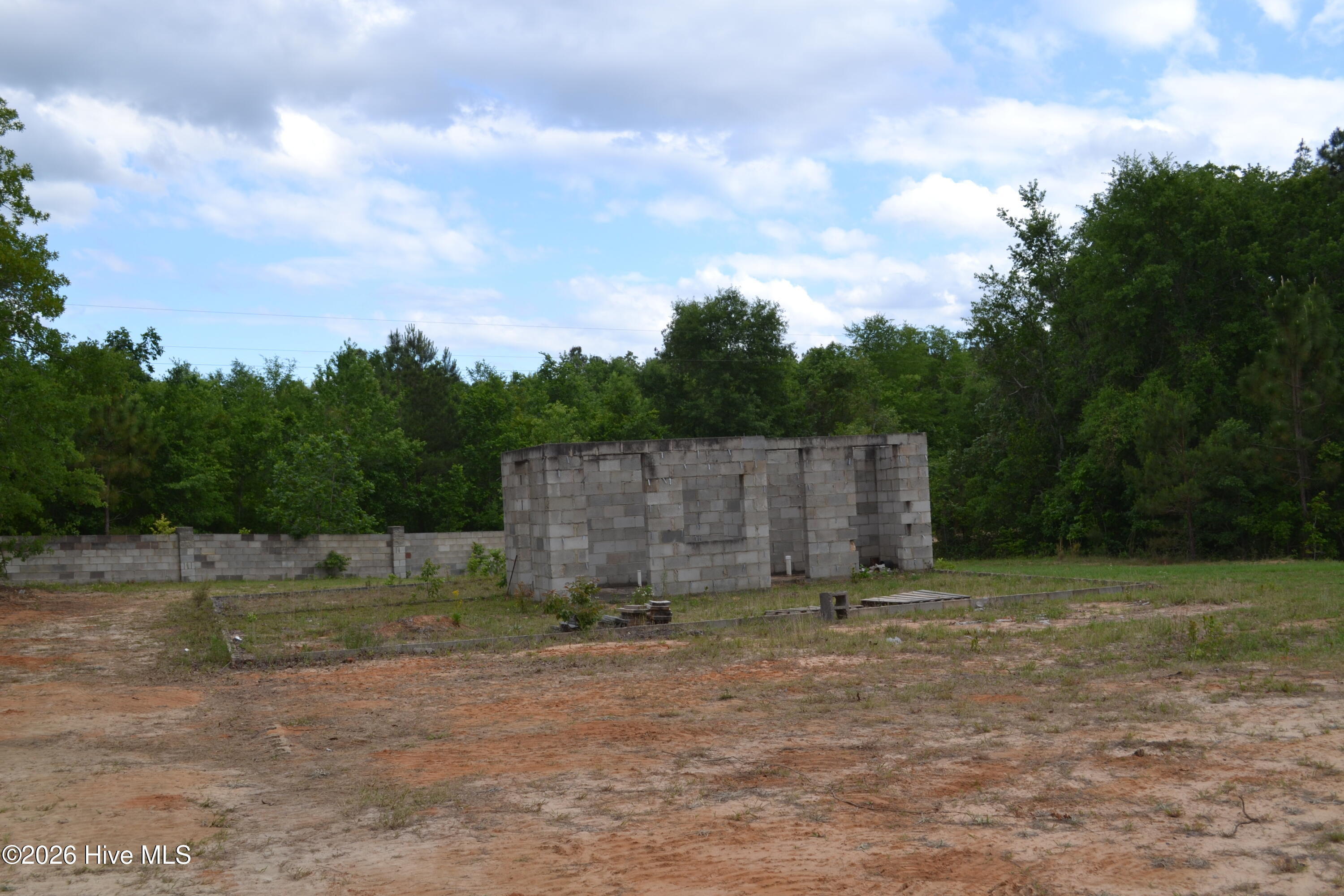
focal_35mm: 36
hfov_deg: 53.1
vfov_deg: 36.9
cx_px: 672
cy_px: 448
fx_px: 1344
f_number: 7.1
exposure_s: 1/200
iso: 100
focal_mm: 24
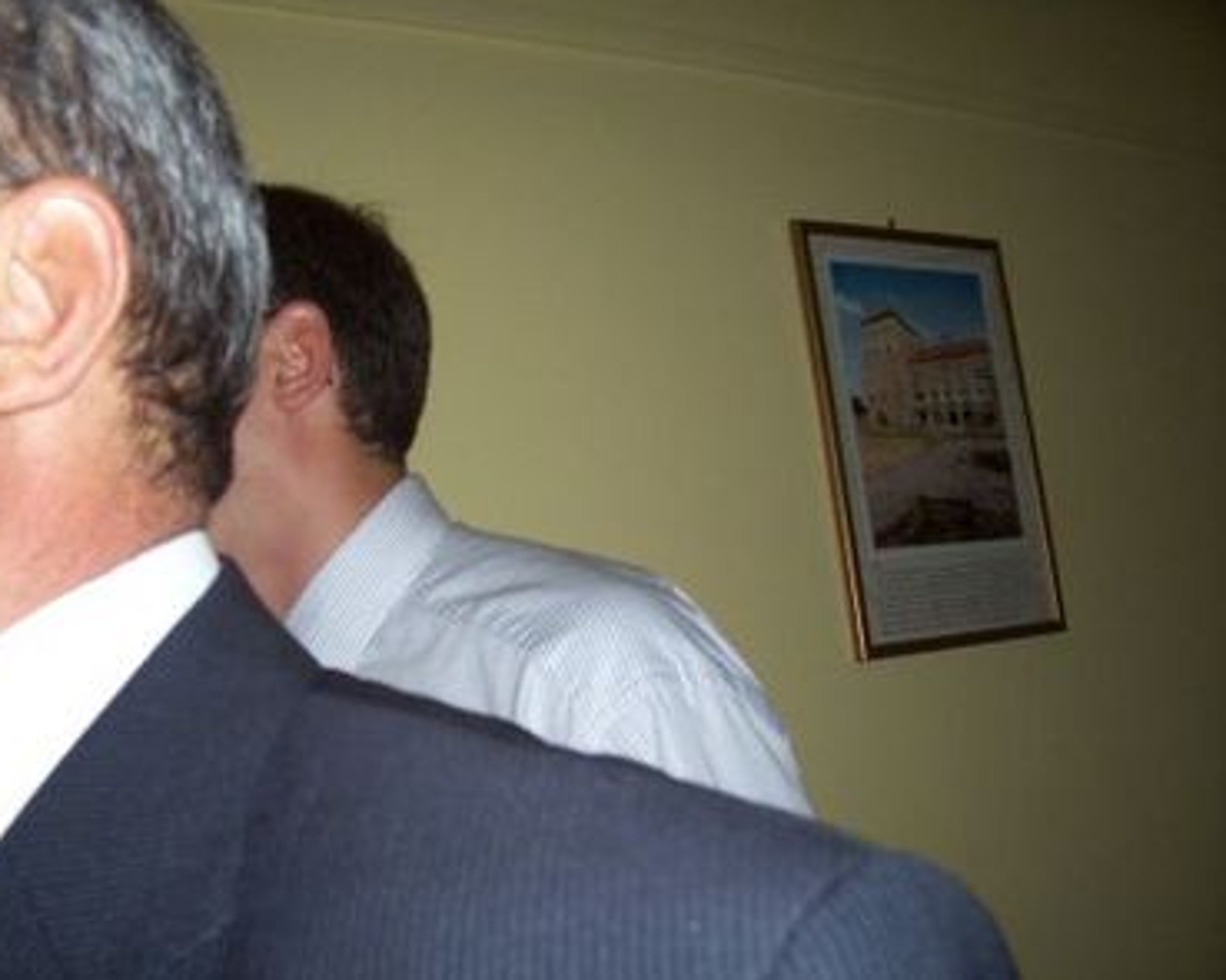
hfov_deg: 50.2
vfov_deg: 41.1
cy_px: 488
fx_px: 1306
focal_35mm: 36
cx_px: 568
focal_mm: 5.6
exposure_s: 1/60
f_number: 2.7
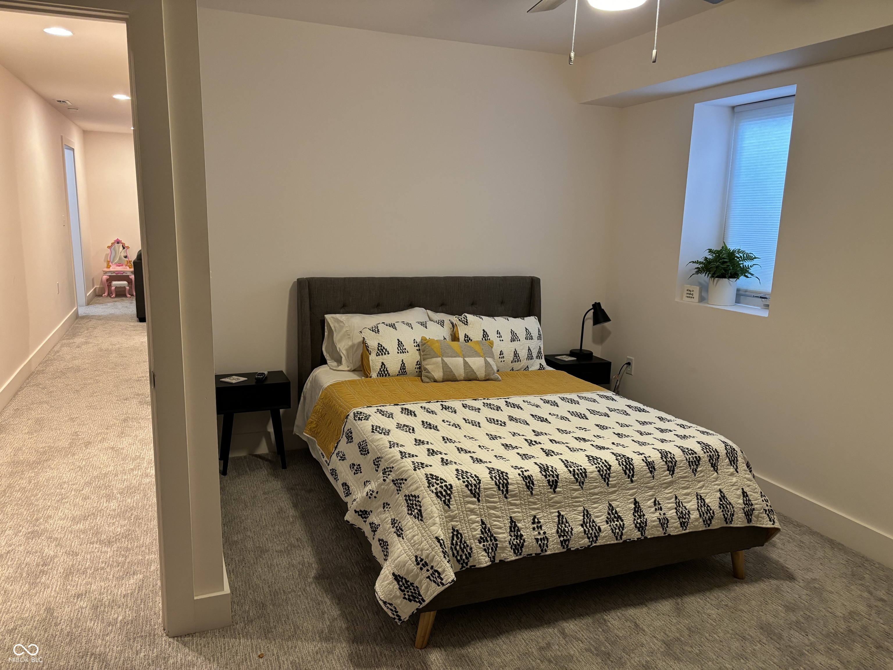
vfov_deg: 53.1
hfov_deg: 67.3
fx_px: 671
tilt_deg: -11.3
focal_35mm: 26
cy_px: 335
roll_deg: -1.3
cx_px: 446
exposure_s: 1/60
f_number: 1.6
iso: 250
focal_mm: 5.96
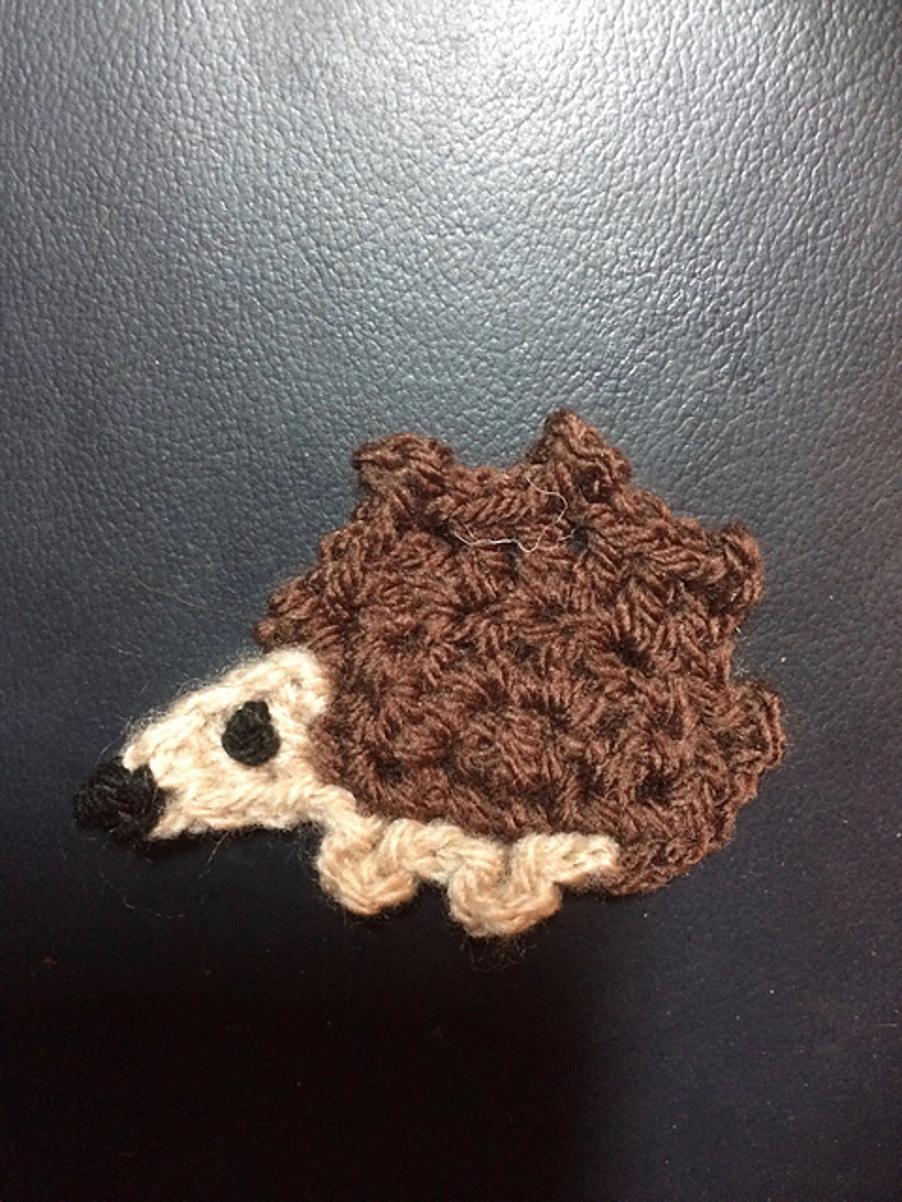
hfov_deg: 48.2
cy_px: 601
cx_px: 451
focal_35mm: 29
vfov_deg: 61.7
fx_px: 1008
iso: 320
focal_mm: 4.15
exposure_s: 1/25
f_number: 2.2
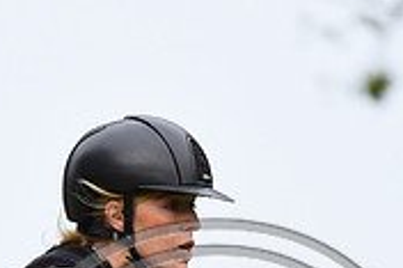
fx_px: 7370
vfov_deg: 2.1
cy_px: 424
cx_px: 190
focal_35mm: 659
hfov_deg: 3.1
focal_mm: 200
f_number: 4.5
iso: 1100
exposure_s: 1/1000
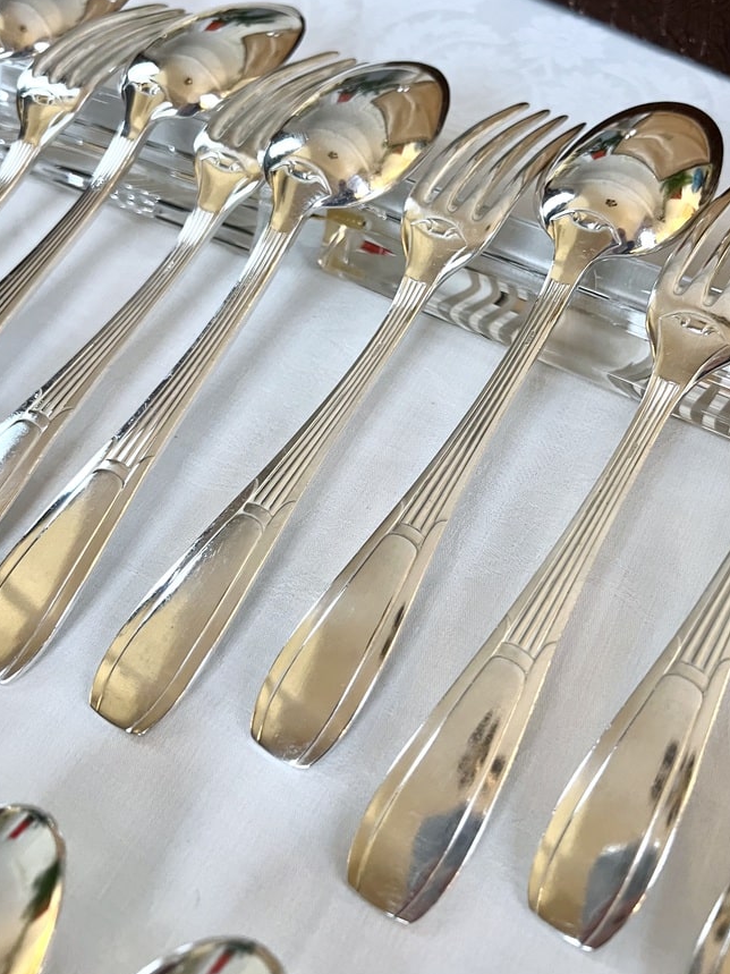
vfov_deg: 58.1
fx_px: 872
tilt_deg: -51.5
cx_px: 410
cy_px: 410
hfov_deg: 45.3
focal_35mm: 31
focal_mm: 5.7
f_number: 1.5
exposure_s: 1/50
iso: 250
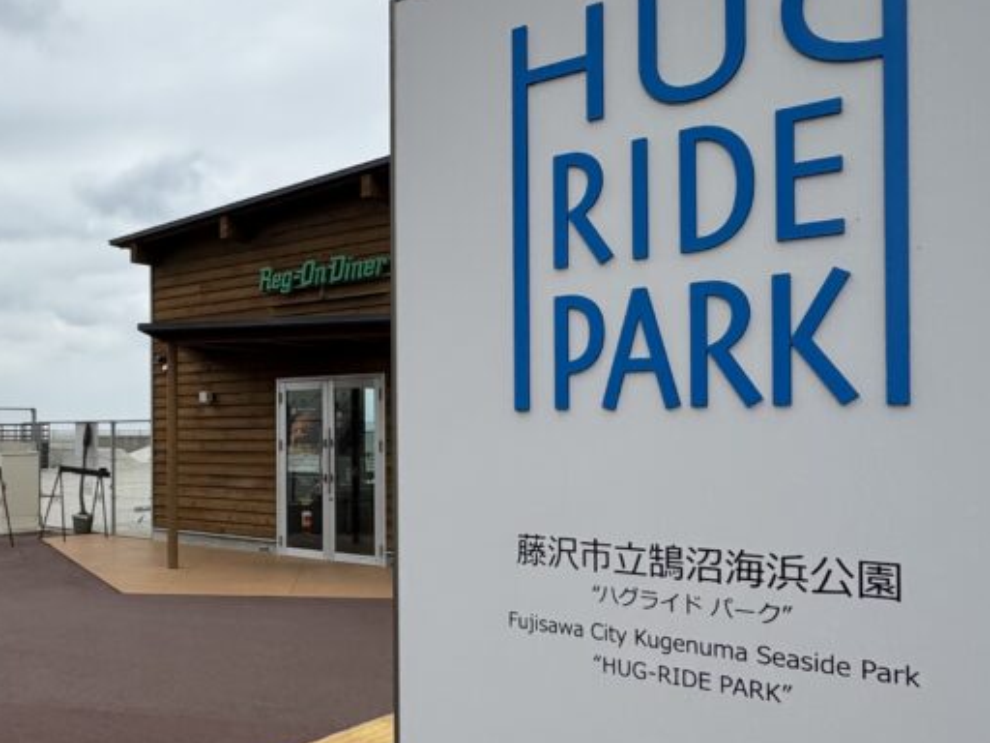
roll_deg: +1.4
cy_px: 424
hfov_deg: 50.3
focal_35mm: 35
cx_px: 236
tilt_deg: -0.3
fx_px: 1001
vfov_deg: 40.6
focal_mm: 2.22
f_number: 2.2
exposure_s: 1/2273
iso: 50
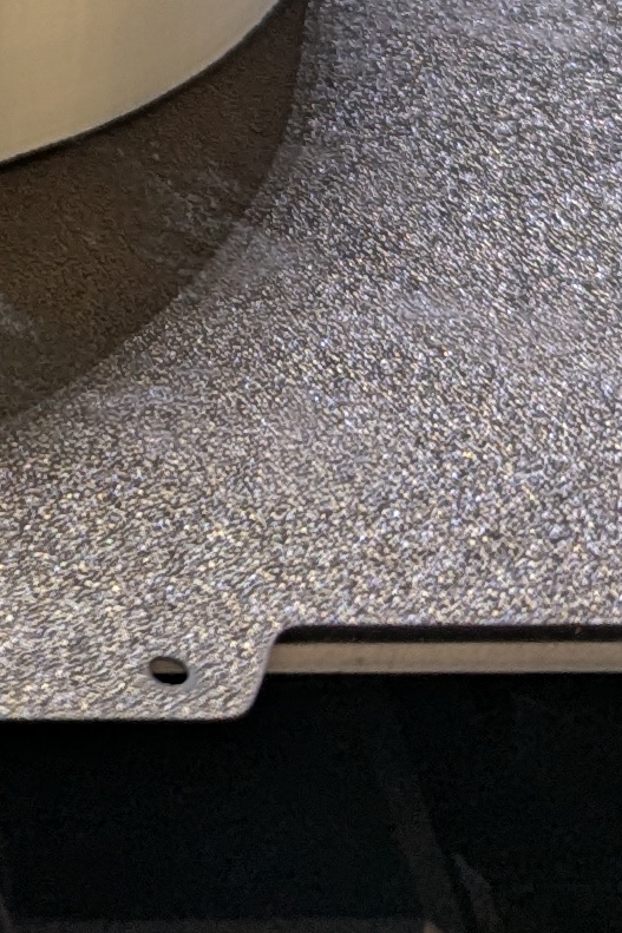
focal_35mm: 129
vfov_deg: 14.5
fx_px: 3344
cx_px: -530
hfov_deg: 10.0
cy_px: -596
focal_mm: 6.81
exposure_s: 1/23.8
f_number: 1.85
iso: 63
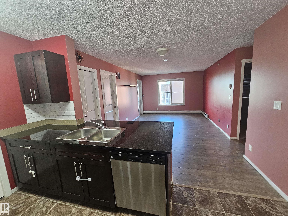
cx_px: 144
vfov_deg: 89.9
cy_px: 108
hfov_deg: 106.2
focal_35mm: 13
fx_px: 108
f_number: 2.2
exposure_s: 1/60
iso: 320
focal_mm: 2.2
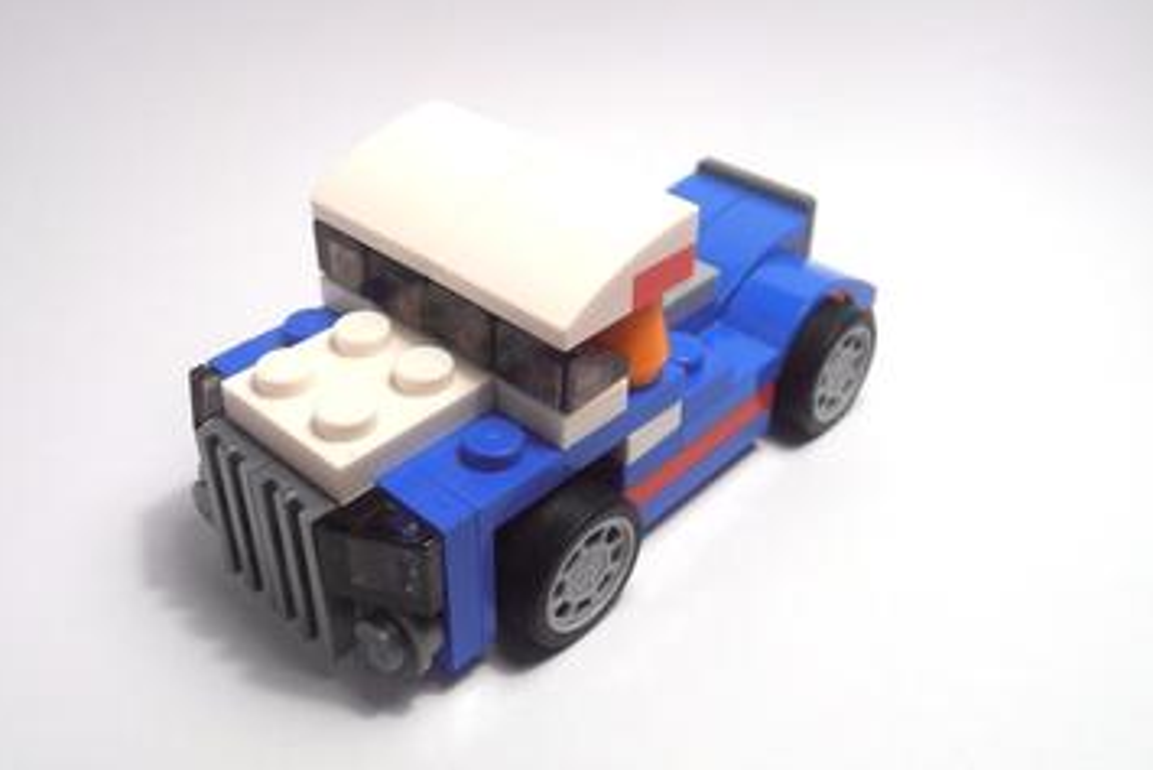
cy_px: 354
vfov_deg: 34.2
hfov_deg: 49.5
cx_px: 572
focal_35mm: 39
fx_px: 1250
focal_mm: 6.61
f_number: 3.9
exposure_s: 1/100
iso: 80
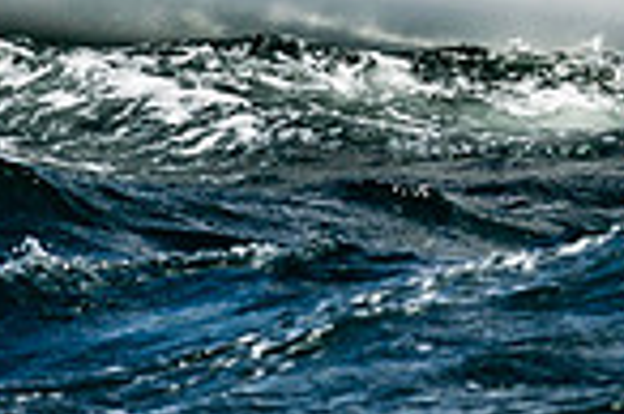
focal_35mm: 575
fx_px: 9955
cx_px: 970
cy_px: -359
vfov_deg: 2.4
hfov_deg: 3.6
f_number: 5.6
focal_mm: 145
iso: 500
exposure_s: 1/5000
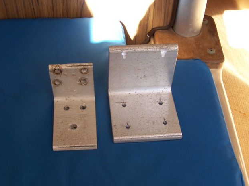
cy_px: 96
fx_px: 439
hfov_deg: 31.7
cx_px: 128
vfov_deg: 24.0
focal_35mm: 61
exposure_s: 1/80
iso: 80
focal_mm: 9.8
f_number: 3.1
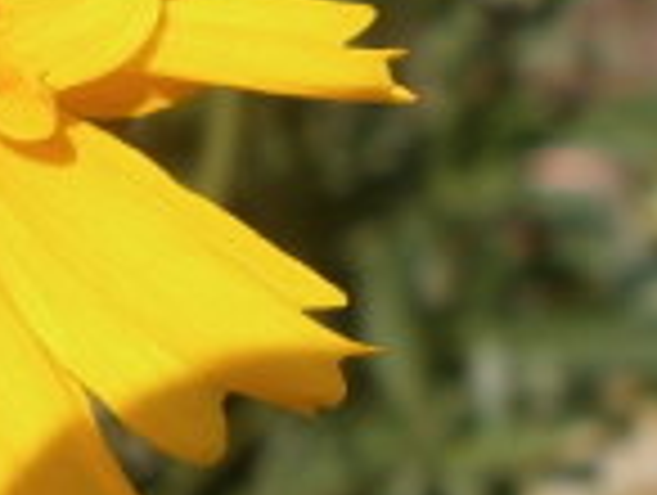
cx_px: -274
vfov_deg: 10.6
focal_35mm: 140
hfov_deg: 13.4
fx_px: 2662
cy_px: 40
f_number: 3.1
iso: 100
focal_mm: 5.8
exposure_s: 1/1250
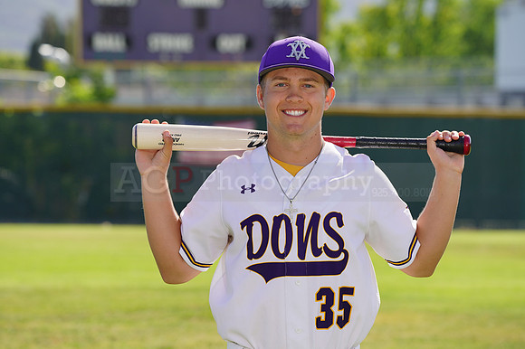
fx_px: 3381
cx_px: 262
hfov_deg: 8.9
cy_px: 174
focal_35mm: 232
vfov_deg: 5.9
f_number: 8
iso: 100
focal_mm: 232
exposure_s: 1/250
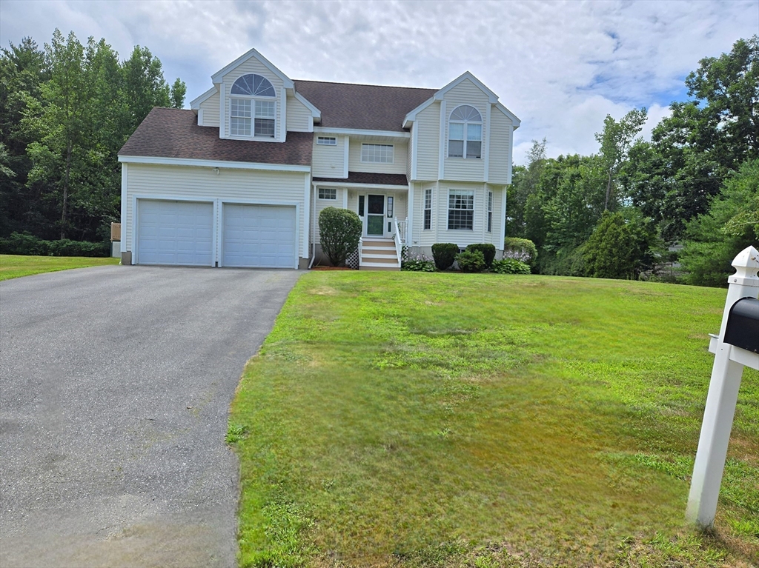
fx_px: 504
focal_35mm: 23
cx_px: 380
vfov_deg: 58.8
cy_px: 284
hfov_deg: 74.0
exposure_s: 1/3333
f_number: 1.8
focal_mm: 5.4
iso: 32
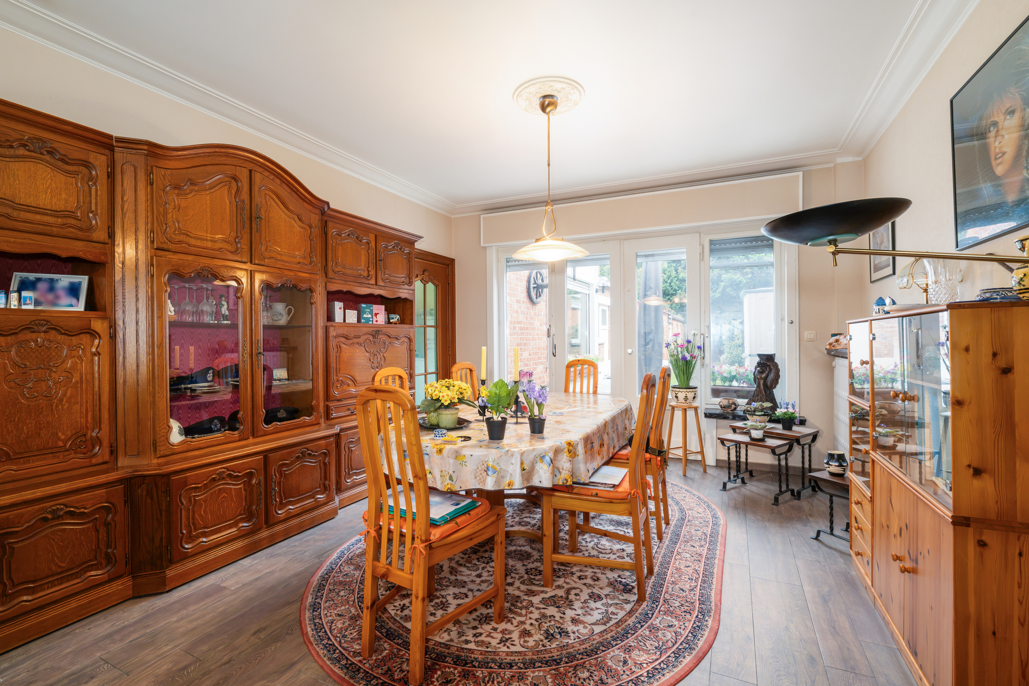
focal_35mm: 16
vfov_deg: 73.7
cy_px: 343
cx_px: 514
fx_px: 457
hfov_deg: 96.7
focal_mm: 16
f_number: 11
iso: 250
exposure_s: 1/4
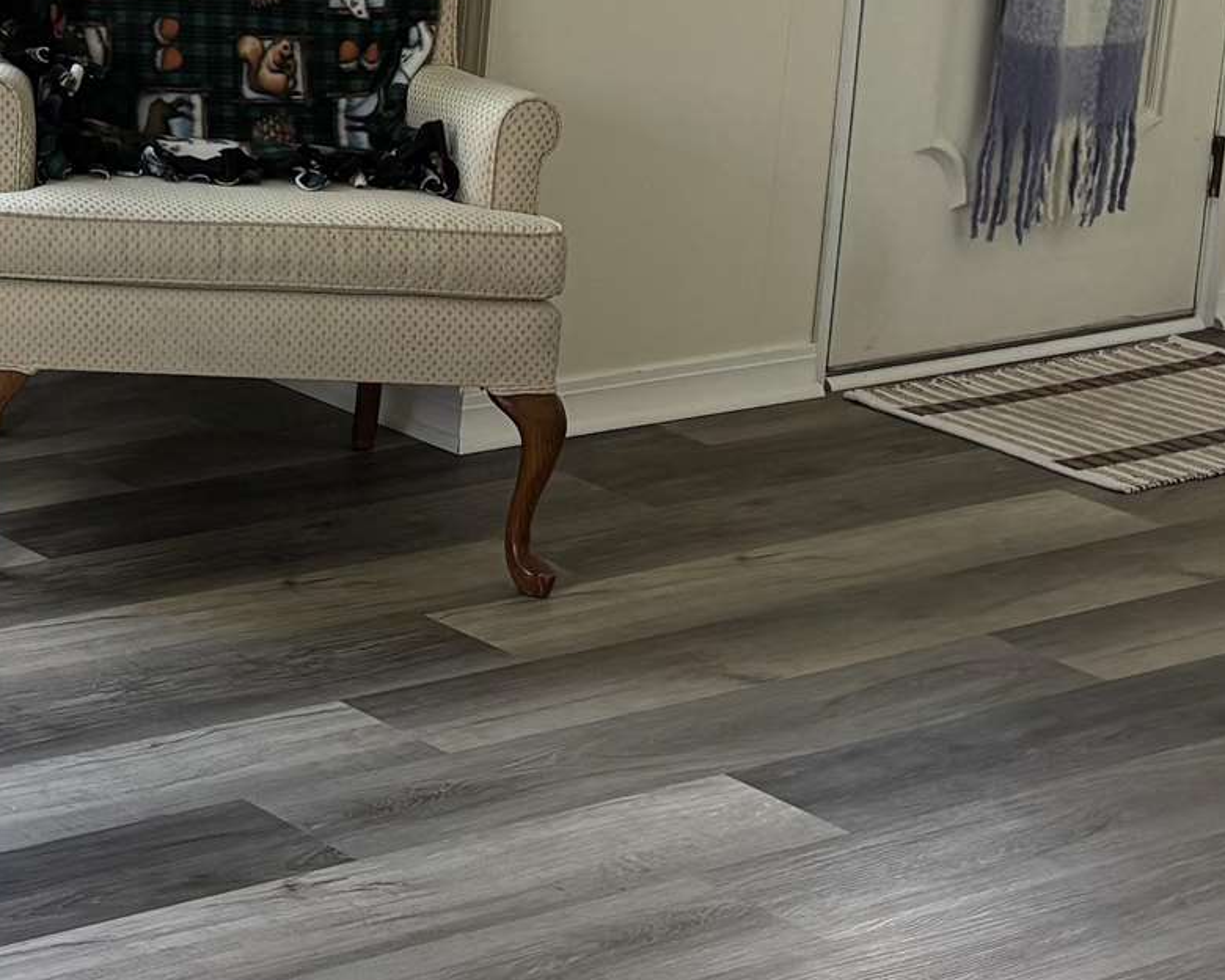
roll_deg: -2.4
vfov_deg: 15.2
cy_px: 25
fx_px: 3626
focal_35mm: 100
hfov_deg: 17.9
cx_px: -364
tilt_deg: -10.9
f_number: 1.6
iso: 80
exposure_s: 1/121
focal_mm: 5.96
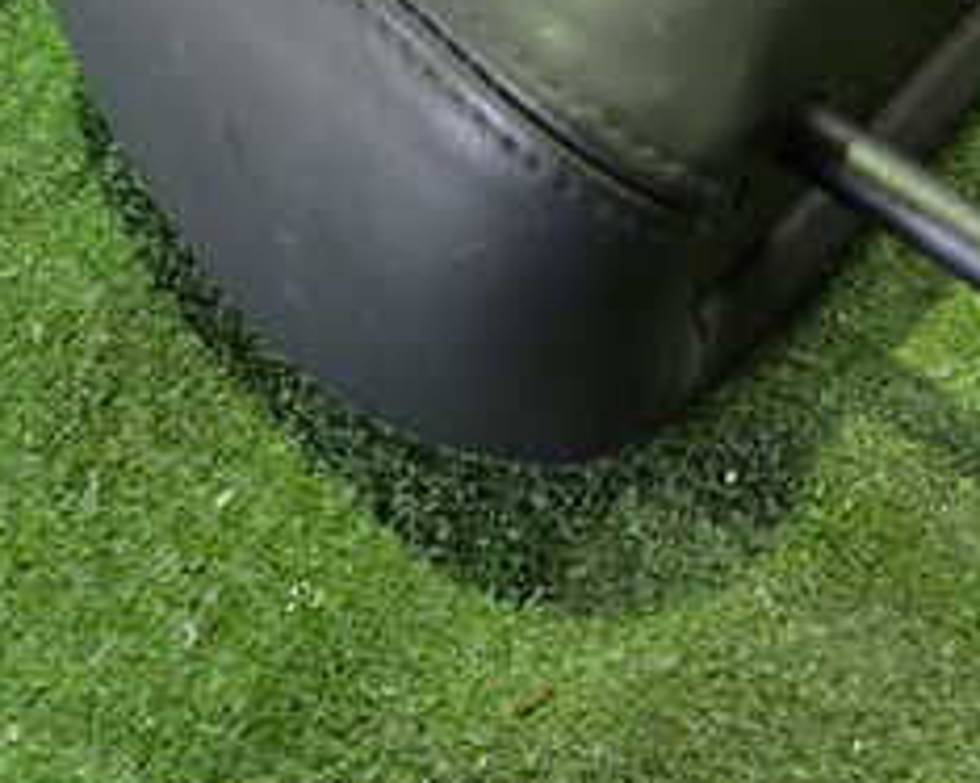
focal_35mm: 75
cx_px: 804
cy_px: -21
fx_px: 2174
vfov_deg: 19.7
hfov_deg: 24.9
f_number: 2.3
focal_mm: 5.4
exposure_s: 1/25
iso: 800
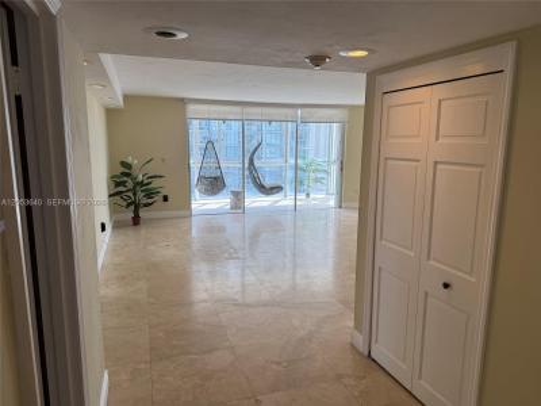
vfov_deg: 56.8
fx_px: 375
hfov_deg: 71.6
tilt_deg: -10.2
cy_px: 203
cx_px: 270
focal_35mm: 24
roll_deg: -0.9
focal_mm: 6.76
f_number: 1.78
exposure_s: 1/728
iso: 100
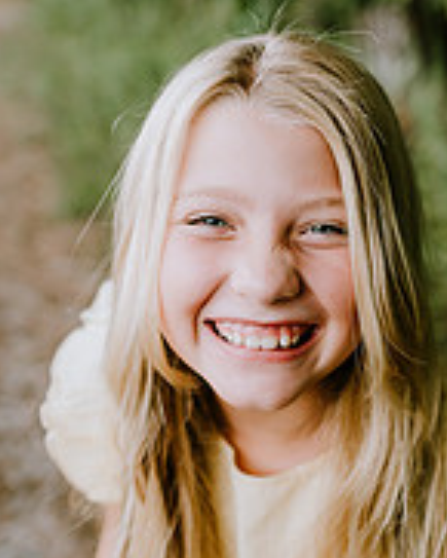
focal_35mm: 56
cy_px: 296
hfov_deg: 27.1
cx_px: 284
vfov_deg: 33.5
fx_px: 925
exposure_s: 1/250
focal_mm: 24
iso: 320
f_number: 2.2
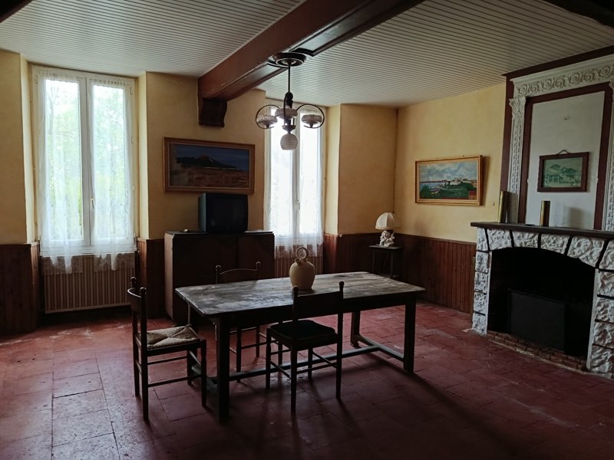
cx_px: 307
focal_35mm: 24
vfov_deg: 56.8
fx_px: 426
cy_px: 230
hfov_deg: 71.6
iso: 484
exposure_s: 1/100
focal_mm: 5.24
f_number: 1.7
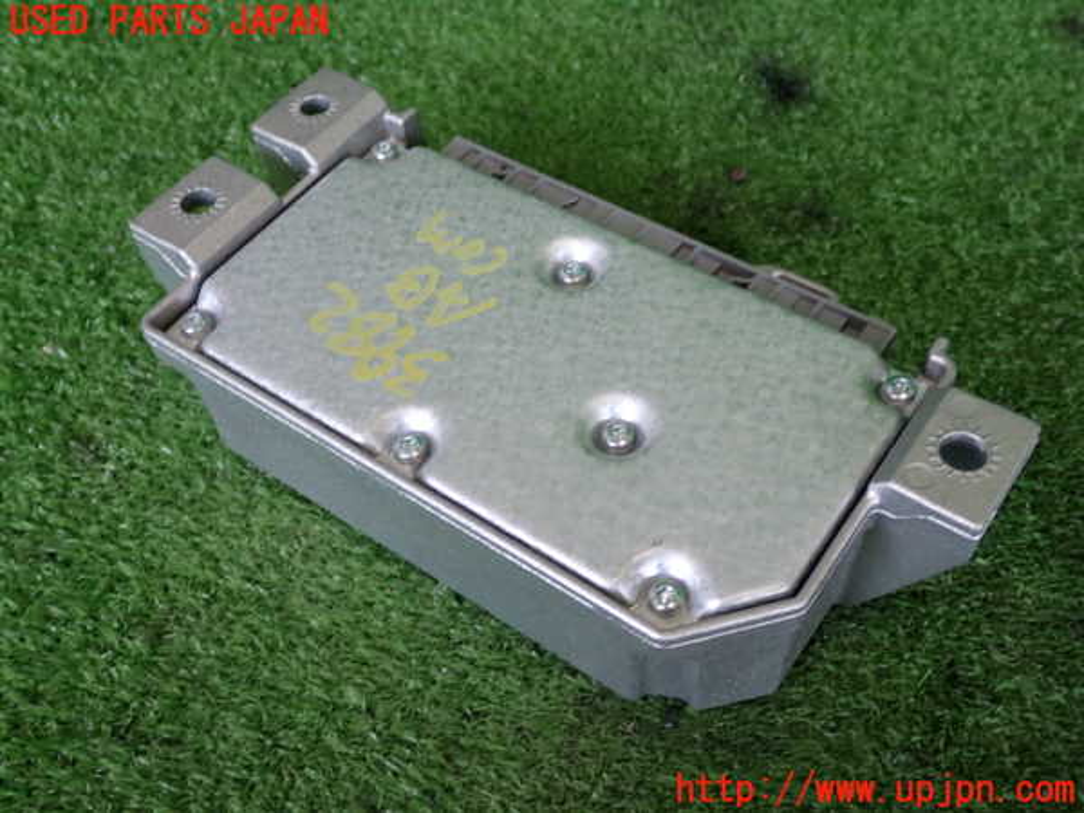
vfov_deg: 37.7
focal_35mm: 38
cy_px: 406
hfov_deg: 49.0
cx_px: 542
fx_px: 1190
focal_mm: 6.83
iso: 200
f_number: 2.7
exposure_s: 1/60
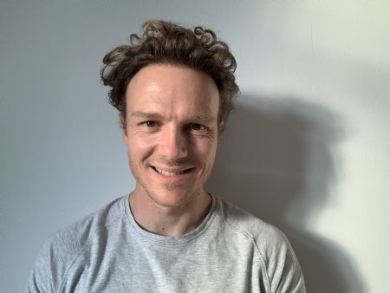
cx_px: 195
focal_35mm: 32
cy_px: 146
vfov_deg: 44.2
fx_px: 361
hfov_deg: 56.8
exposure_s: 1/74
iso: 64
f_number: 2.2
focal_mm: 2.87
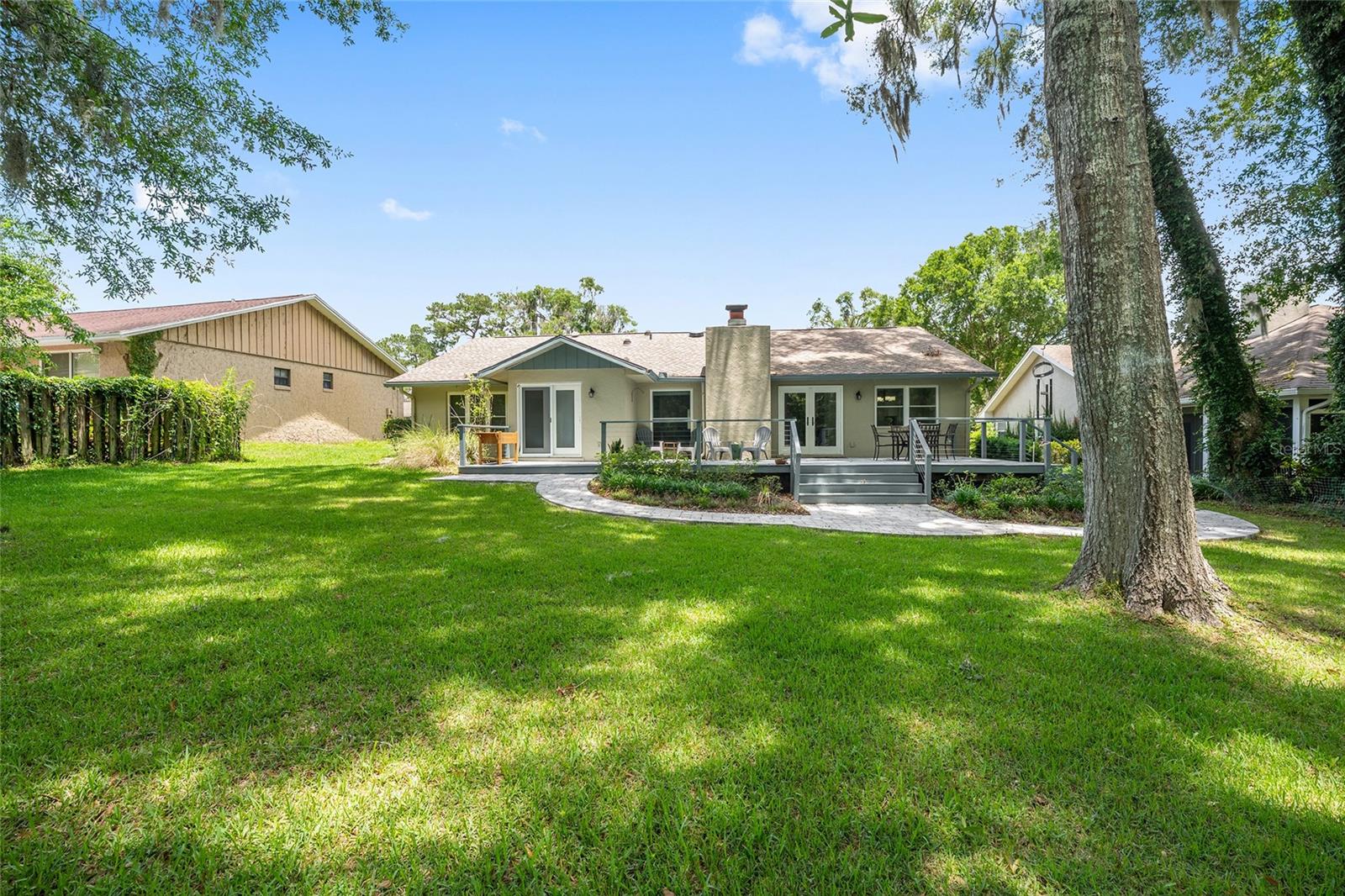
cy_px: 448
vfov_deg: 81.2
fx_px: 523
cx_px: 672
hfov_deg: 104.3
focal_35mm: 14
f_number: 8
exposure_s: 1/200
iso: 500
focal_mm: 14
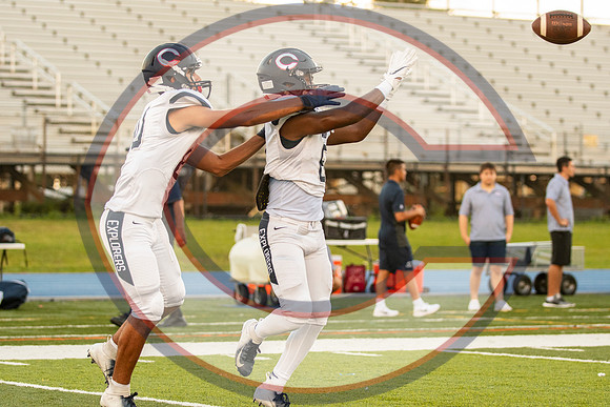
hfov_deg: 14.0
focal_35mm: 147
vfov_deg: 9.3
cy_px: 204
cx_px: 305
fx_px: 2491
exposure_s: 1/2500
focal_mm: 98
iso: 1800
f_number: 2.8
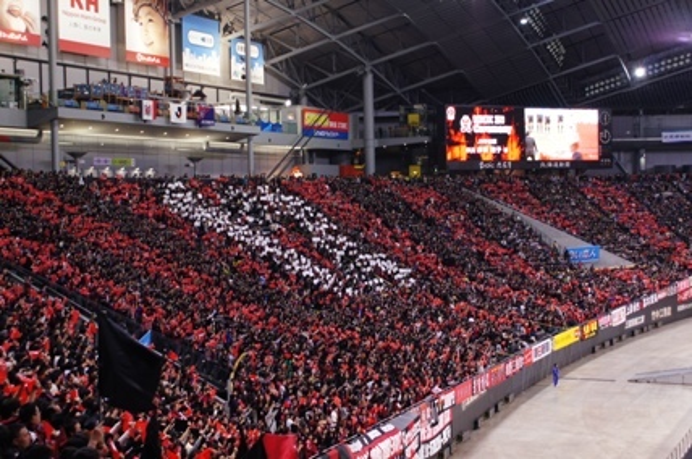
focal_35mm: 52
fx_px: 1008
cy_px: 230
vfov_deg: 25.7
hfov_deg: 37.9
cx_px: 346
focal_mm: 35
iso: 800
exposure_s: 1/40
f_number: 5.6
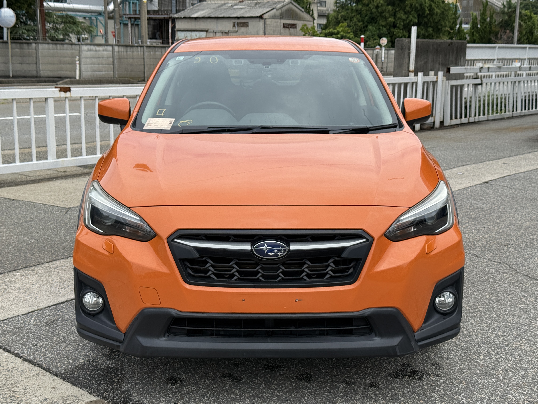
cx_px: 269
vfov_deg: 30.3
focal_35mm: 48
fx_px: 746
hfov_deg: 39.7
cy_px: 202
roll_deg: -1.0
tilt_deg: -10.8
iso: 64
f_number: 1.78
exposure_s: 1/3534
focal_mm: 6.76
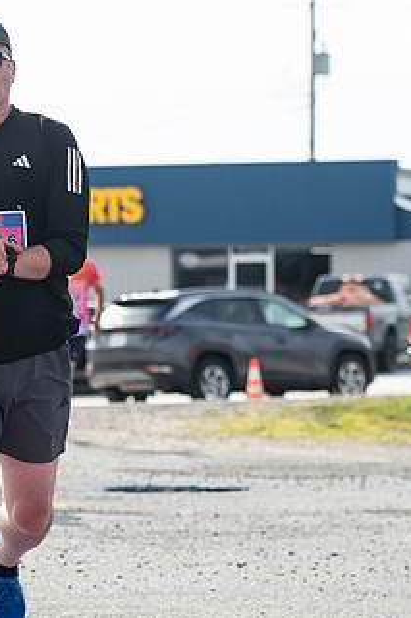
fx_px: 4080
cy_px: 260
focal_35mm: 238
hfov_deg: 5.8
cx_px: 8
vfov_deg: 8.7
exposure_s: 1/1600
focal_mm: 90
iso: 250
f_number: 4.5
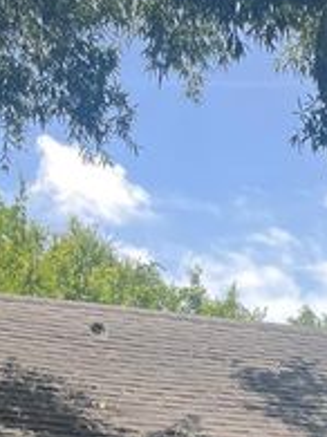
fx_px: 1122
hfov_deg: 15.5
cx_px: 466
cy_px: 712
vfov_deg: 18.6
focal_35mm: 89
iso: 50
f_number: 1.6
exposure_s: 1/701
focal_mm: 5.1
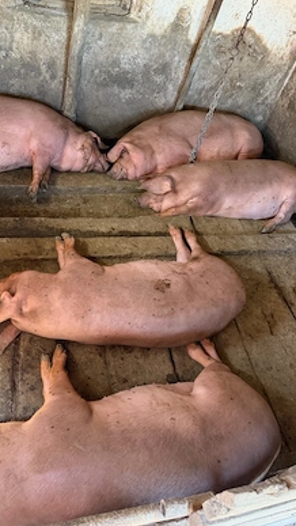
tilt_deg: -46.6
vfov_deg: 69.8
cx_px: 102
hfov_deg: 42.4
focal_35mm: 27
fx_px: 376
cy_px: 262
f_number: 1.78
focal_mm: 6.76
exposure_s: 1/60
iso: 400
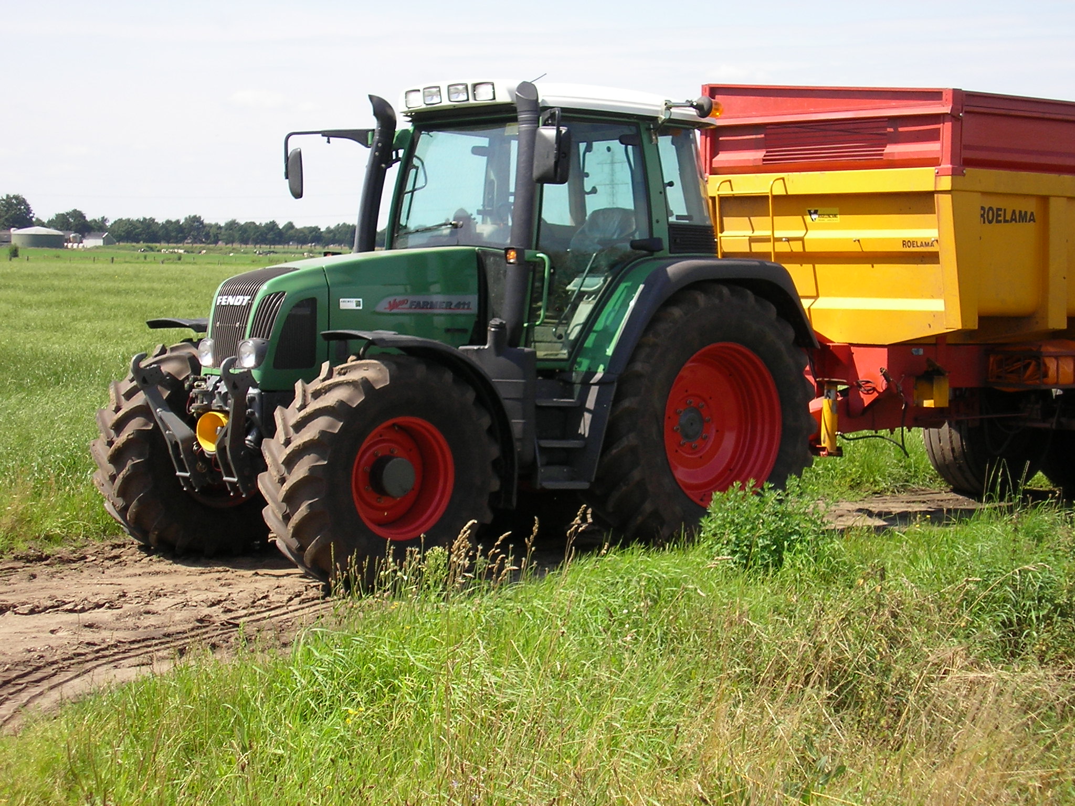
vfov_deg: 19.1
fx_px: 2391
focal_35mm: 77
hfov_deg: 25.3
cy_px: 403
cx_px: 538
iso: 50
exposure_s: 1/301
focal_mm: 11.8
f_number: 4.1
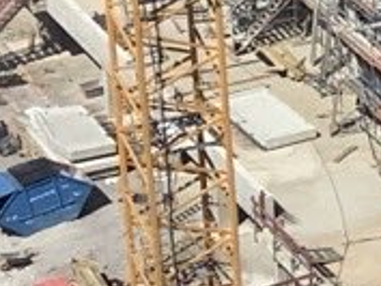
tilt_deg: -25.2
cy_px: 118
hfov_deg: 7.1
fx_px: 2698
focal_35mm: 245
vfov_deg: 6.1
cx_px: 1193
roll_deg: -0.6
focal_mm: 3.3
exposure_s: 1/2551
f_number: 2.4
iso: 25
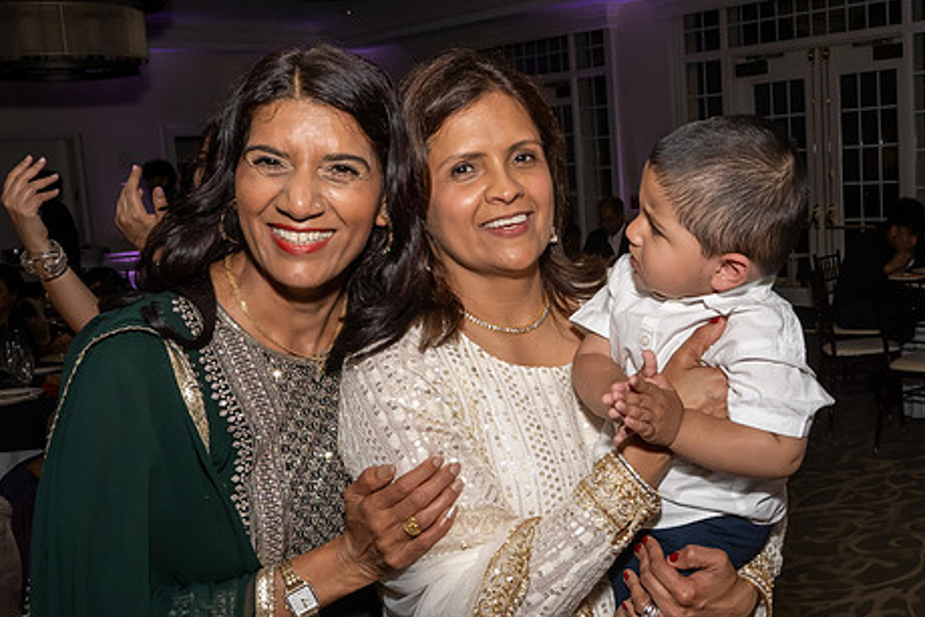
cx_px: 677
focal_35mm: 46
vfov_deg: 29.3
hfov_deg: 41.6
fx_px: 1182
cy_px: 323
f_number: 8
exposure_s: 1/250
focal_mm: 18
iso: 640
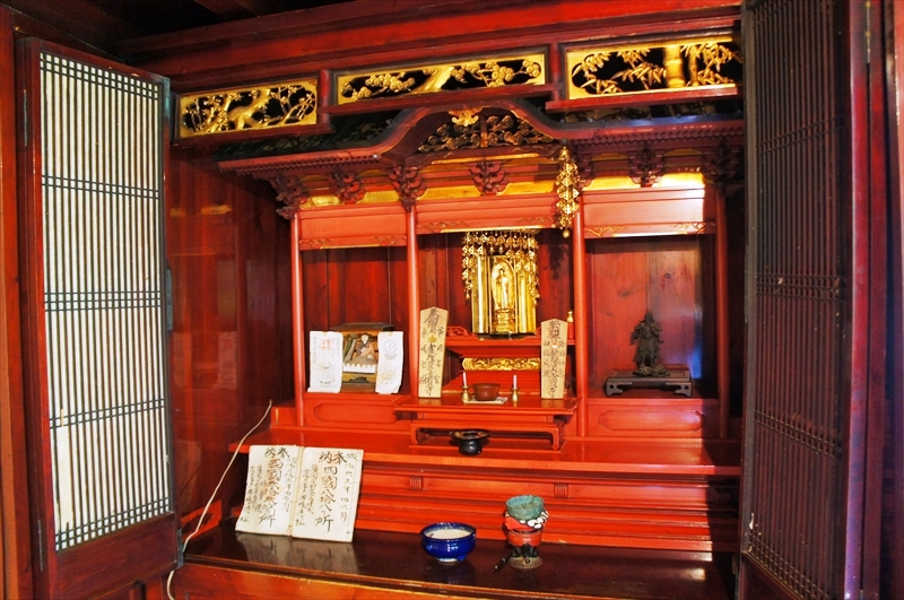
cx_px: 452
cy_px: 300
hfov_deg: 67.5
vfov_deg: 47.8
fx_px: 677
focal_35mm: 27
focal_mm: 18
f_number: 3.5
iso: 1600
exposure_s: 1/10
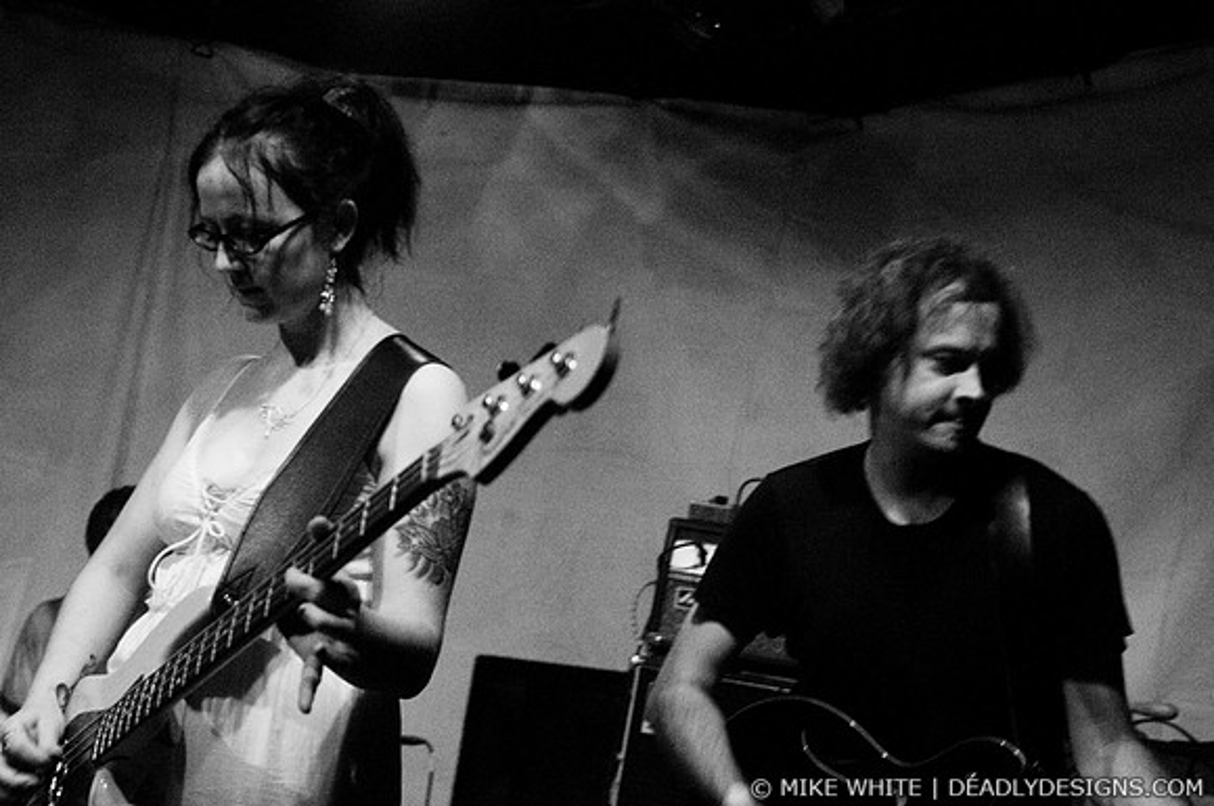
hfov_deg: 37.9
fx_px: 1768
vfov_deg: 25.7
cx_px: 607
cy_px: 403
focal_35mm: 52
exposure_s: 1/60
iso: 1250
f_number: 2.8
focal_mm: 35
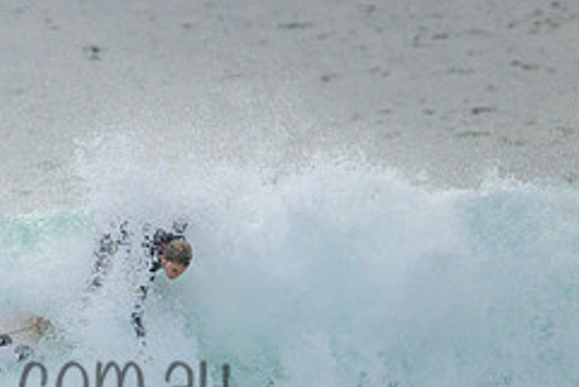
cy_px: 321
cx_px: -70
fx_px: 33070
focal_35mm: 2055
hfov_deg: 1.0
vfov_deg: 0.7
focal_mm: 800
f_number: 11
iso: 1600
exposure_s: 1/2000
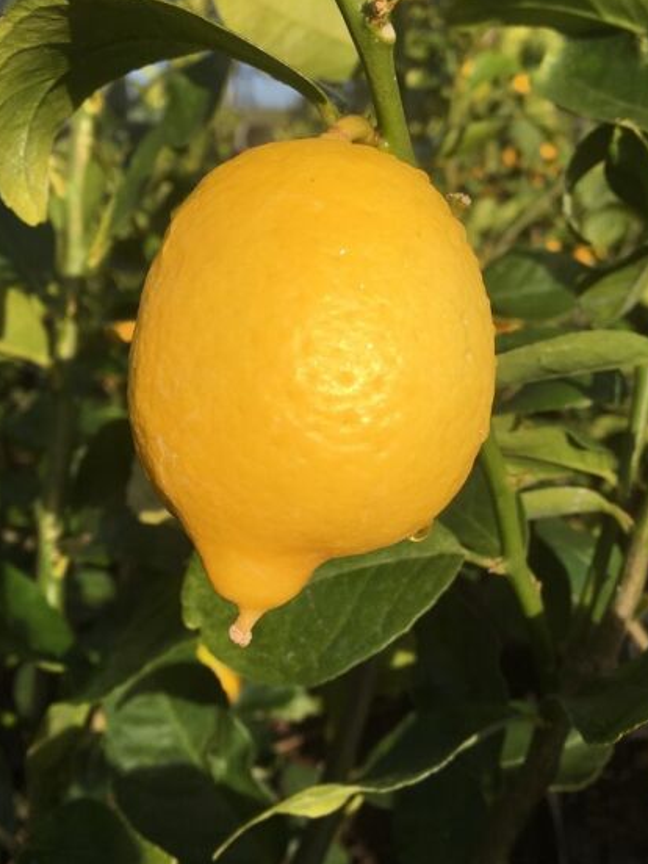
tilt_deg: -14.7
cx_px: 380
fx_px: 874
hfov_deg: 40.6
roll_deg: +0.9
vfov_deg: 52.6
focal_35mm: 35
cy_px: 463
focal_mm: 4.15
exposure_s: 1/1538
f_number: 2.2
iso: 25
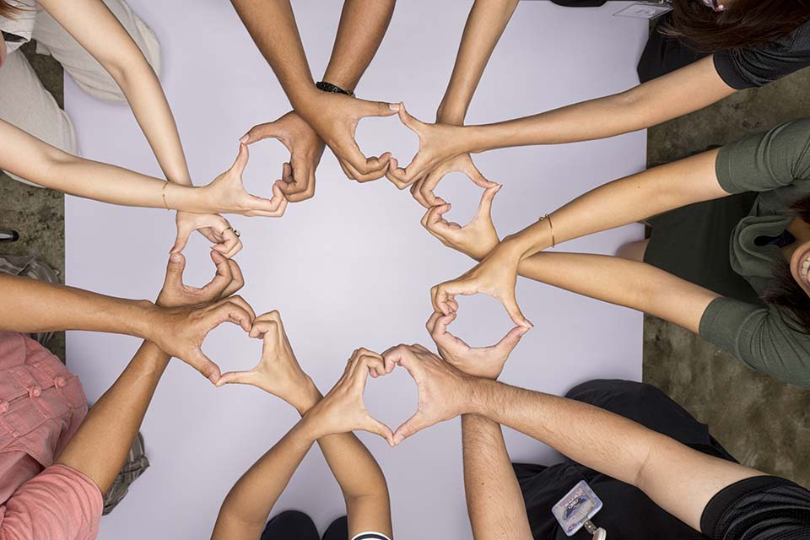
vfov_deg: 38.9
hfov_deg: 55.8
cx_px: 405
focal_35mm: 34
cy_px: 270
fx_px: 765
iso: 64
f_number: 7.1
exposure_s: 1/200
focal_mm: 34
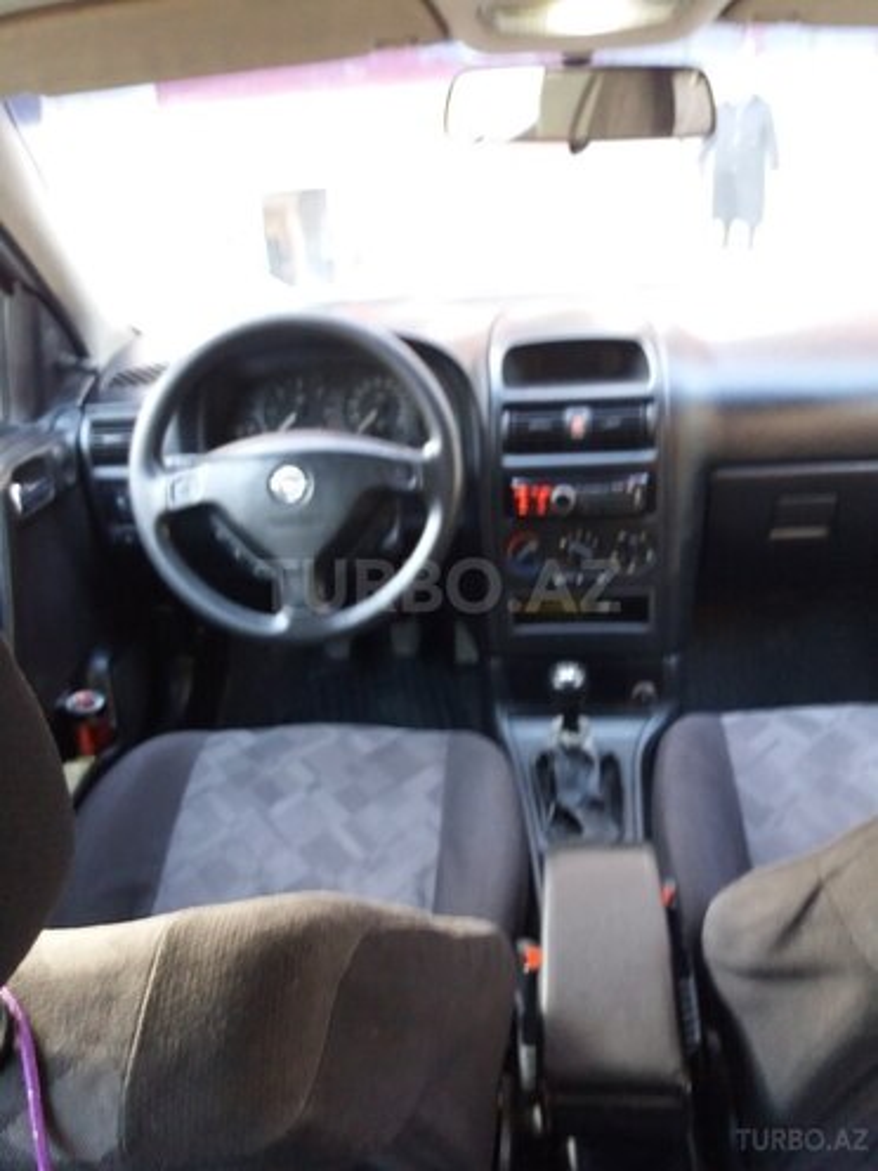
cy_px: 586
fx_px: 947
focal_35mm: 28
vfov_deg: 63.4
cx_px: 439
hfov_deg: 49.7
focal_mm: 3.7
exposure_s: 1/17
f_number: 1.9
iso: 250
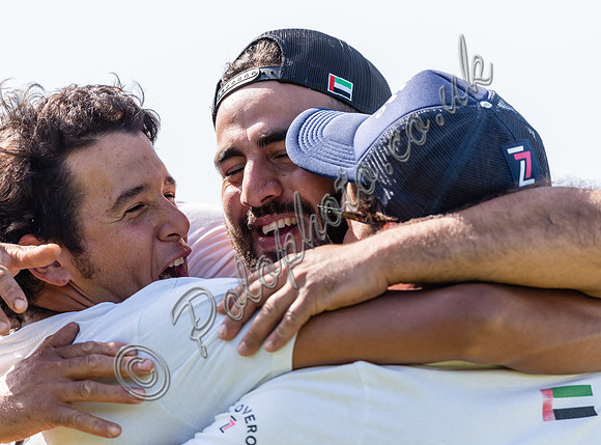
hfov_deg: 3.7
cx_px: 333
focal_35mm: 535
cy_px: 222
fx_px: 9248
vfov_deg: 2.8
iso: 320
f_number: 4
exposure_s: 1/1600
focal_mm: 500
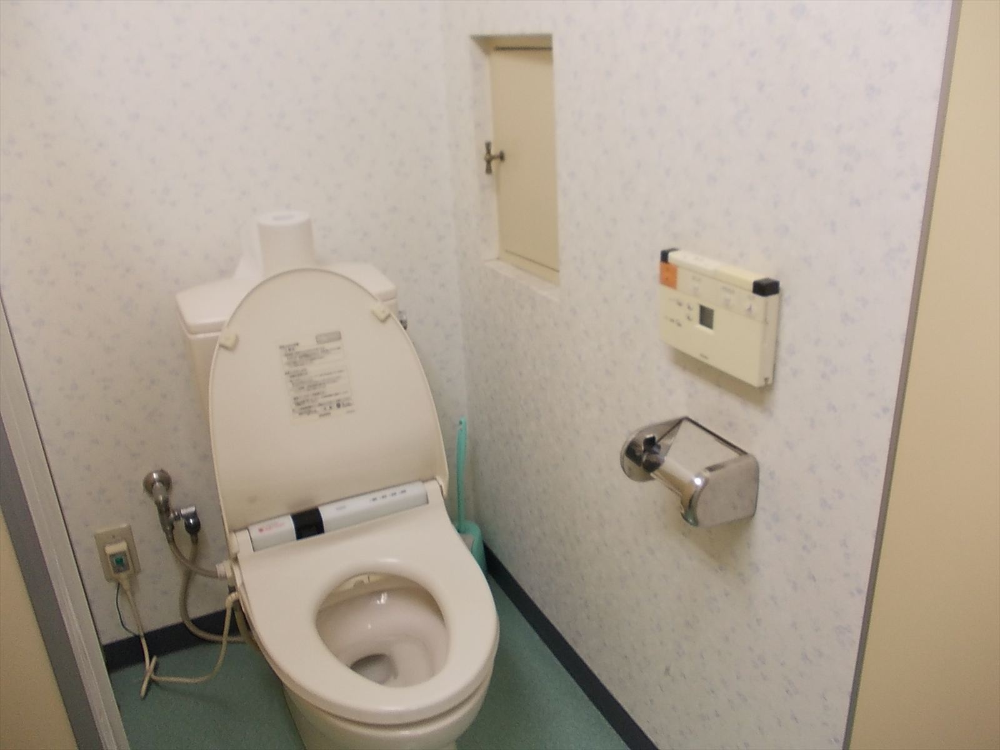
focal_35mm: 28
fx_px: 809
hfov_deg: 63.4
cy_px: 375
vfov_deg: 49.7
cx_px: 500
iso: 100
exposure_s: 1/25
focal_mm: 4
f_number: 2.7
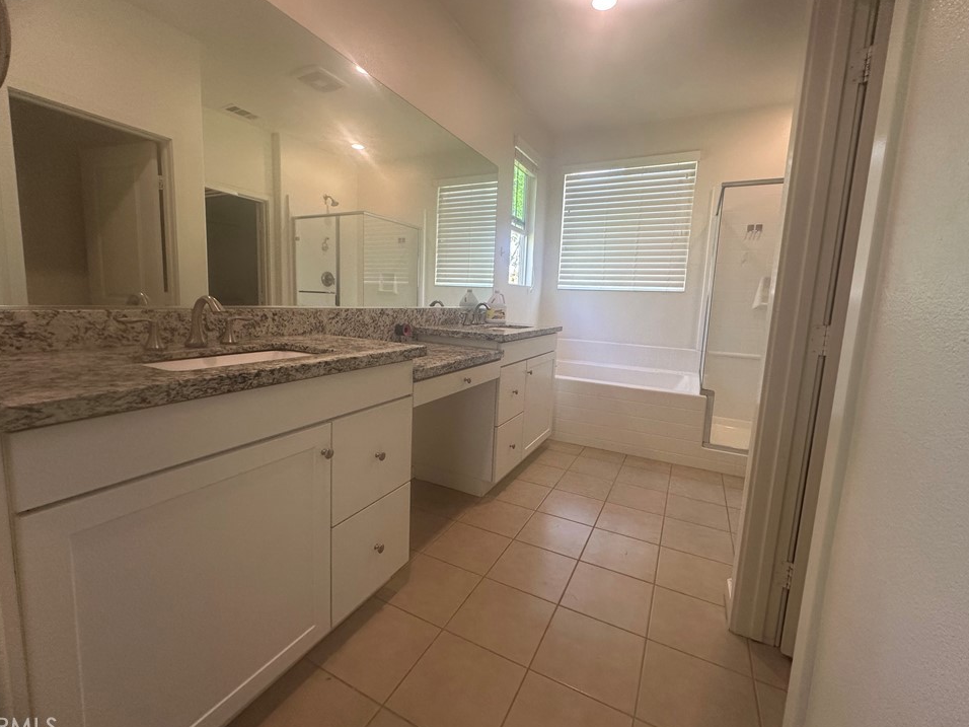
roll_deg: -2.6
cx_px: 481
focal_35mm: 15
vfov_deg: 81.7
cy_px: 352
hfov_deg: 98.2
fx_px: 420
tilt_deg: -8.0
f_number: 2.2
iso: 200
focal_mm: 2.22
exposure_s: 1/120
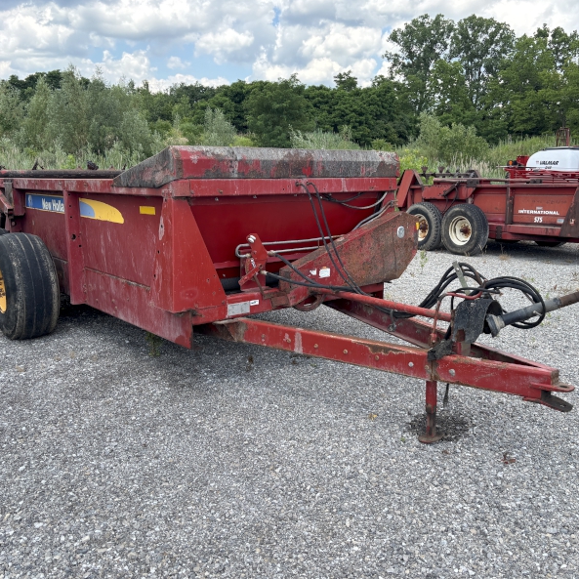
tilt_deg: -14.4
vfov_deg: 52.5
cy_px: 292
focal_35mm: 31
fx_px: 587
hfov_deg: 52.5
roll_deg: -2.4
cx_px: 305
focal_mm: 5.96
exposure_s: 1/787
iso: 50
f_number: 1.6
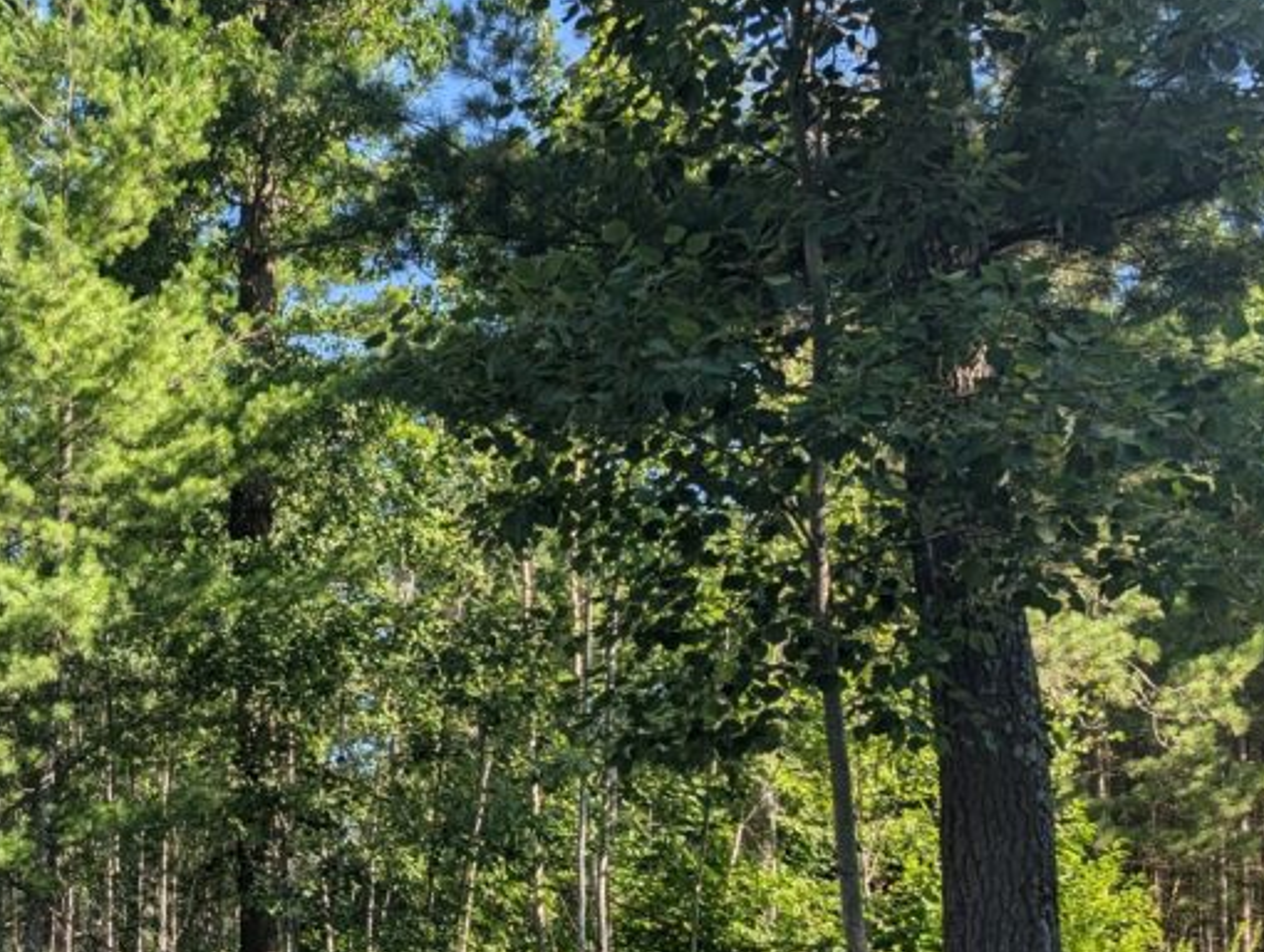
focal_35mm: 50
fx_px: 1828
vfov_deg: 28.2
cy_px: 840
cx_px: -1
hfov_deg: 34.6
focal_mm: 6.9
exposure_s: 1/364
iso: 22
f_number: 1.68
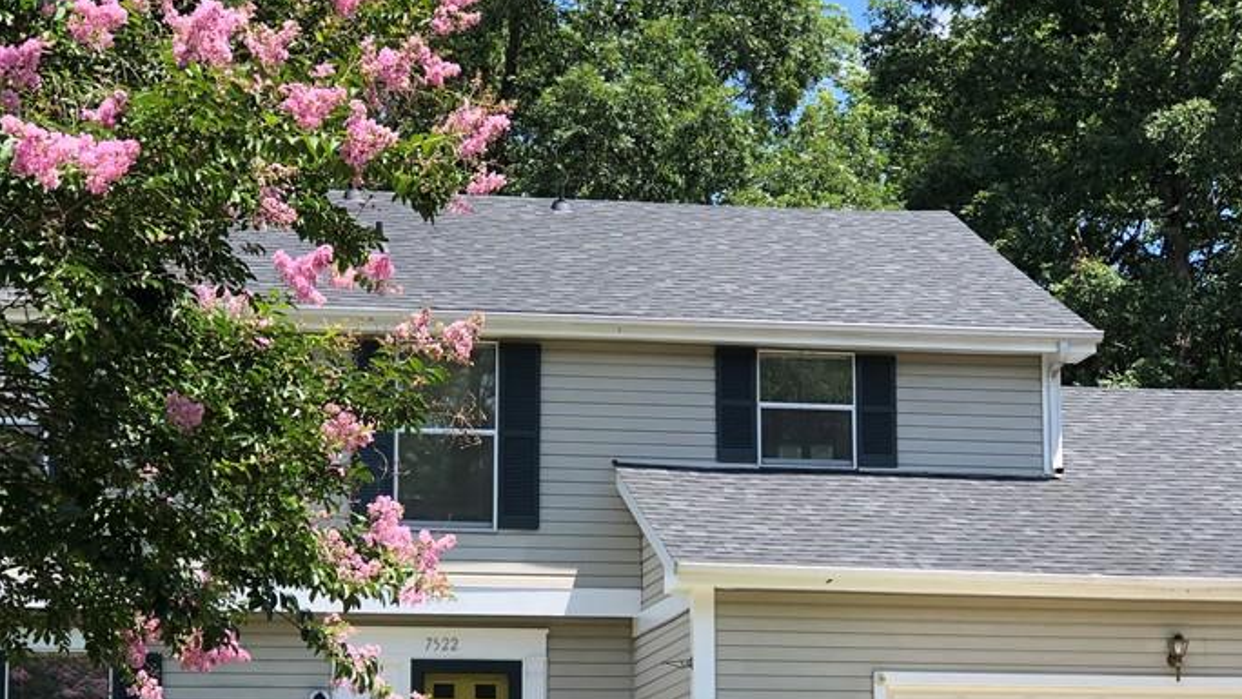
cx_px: 550
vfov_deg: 13.0
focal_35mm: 93
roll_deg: +0.4
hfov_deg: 22.9
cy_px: 570
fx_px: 3063
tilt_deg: +7.5
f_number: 2.8
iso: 20
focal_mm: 6.6
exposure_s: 1/252
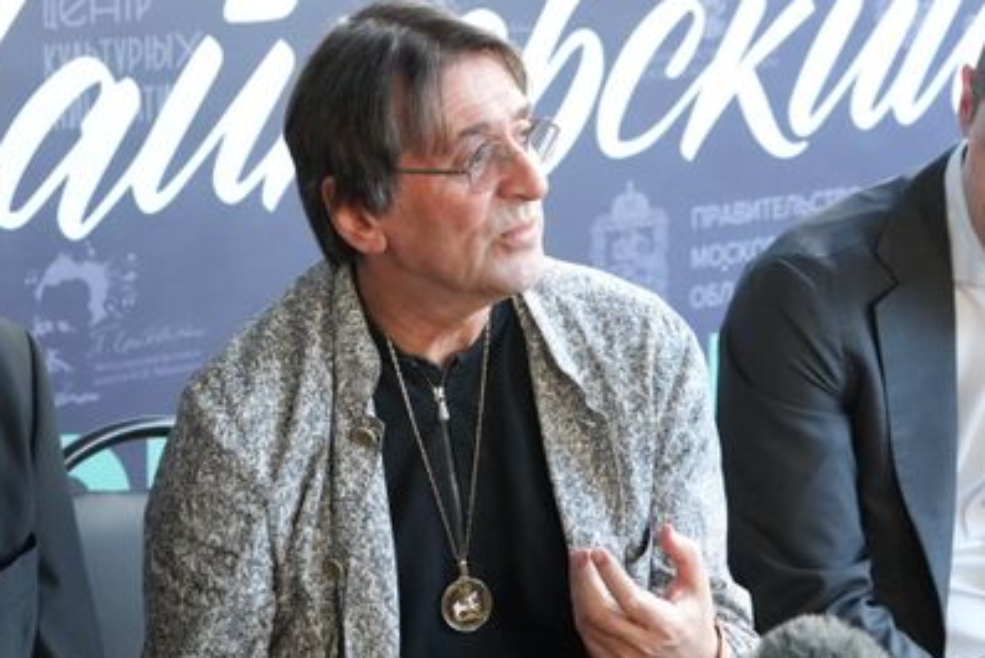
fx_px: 3558
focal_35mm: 130
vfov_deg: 10.5
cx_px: 393
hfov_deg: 15.7
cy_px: 216
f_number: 5.6
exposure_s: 1/200
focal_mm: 74
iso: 5000
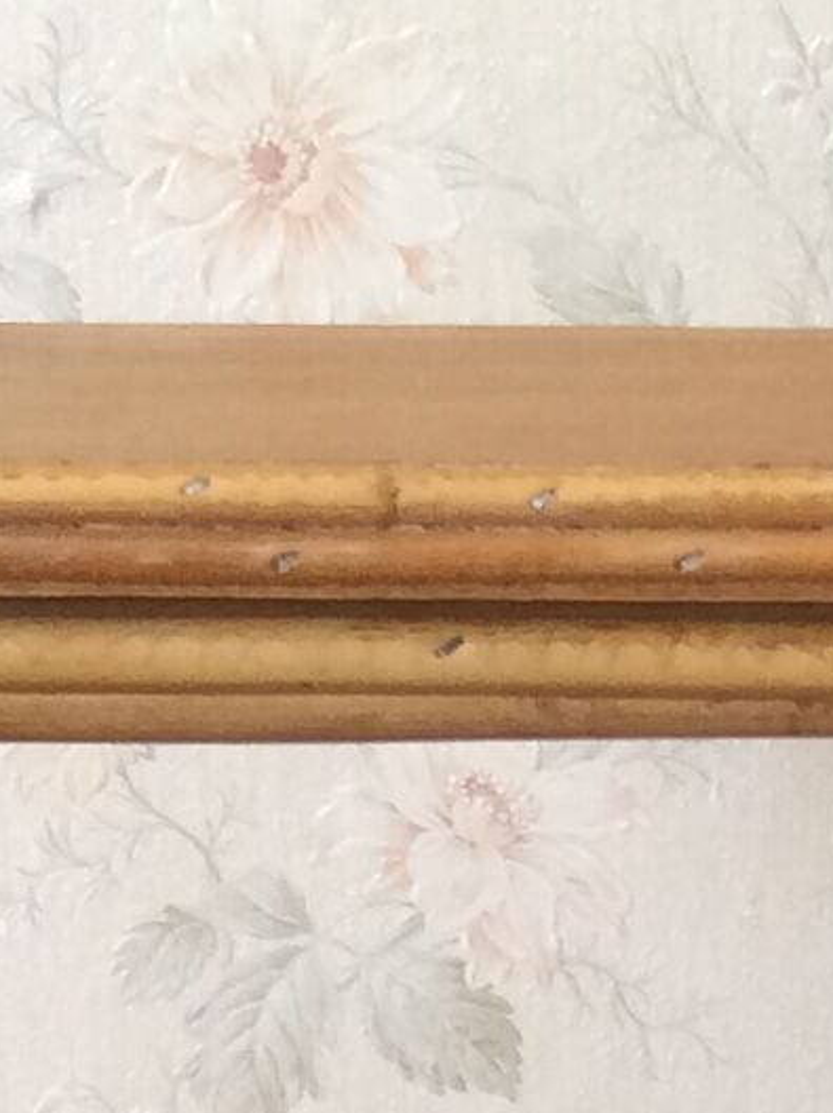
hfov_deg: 9.3
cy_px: 1499
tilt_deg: -16.7
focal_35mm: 157
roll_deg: -0.6
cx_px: 979
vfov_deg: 12.2
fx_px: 5046
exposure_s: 1/25
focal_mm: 3.3
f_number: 2.4
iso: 64
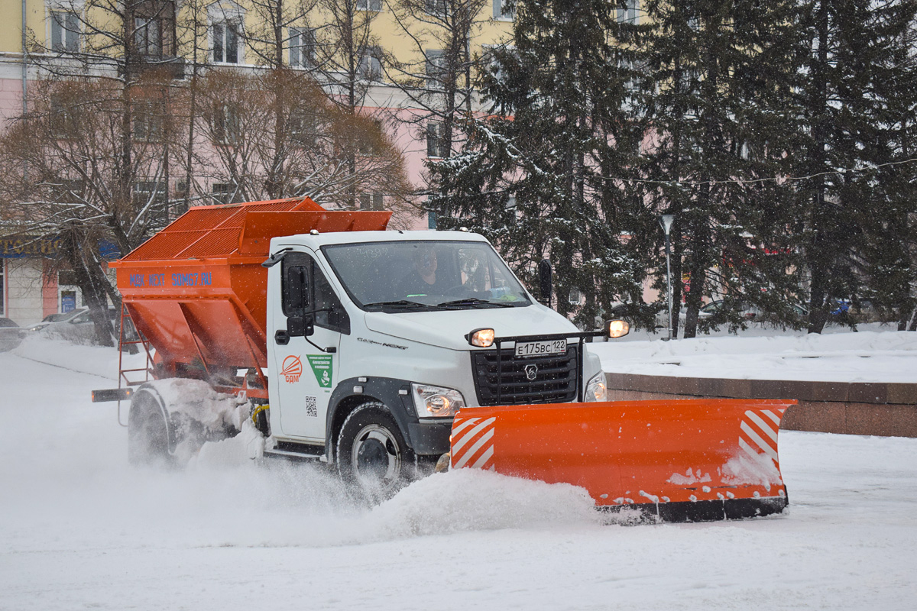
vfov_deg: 21.6
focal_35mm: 63
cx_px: 458
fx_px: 1605
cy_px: 306
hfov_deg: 31.9
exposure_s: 1/500
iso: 800
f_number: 5.6
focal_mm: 42
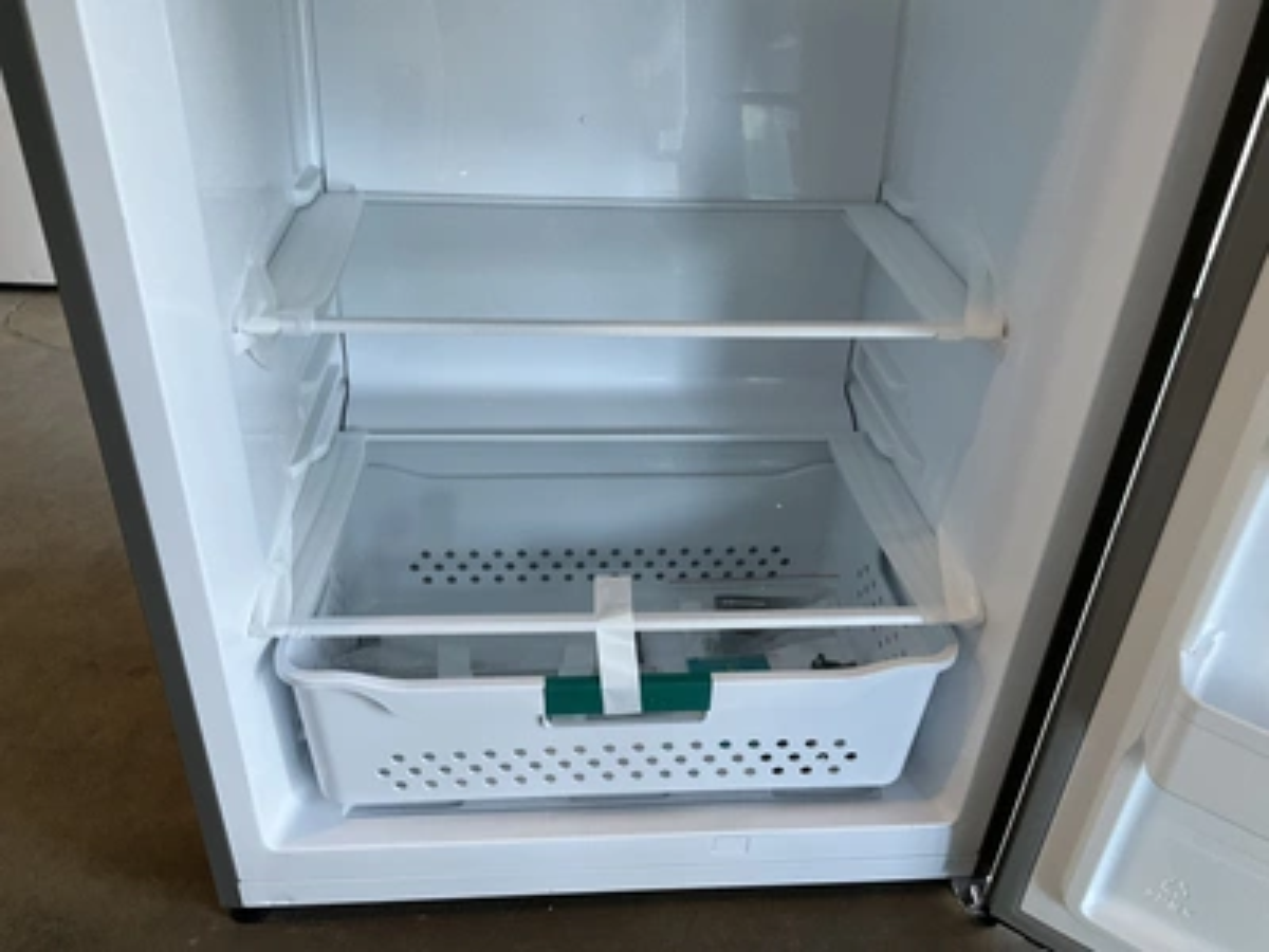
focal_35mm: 29
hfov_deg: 61.7
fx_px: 1063
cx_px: 634
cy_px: 476
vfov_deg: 48.2
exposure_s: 1/60
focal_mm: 3
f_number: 1.8
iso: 80
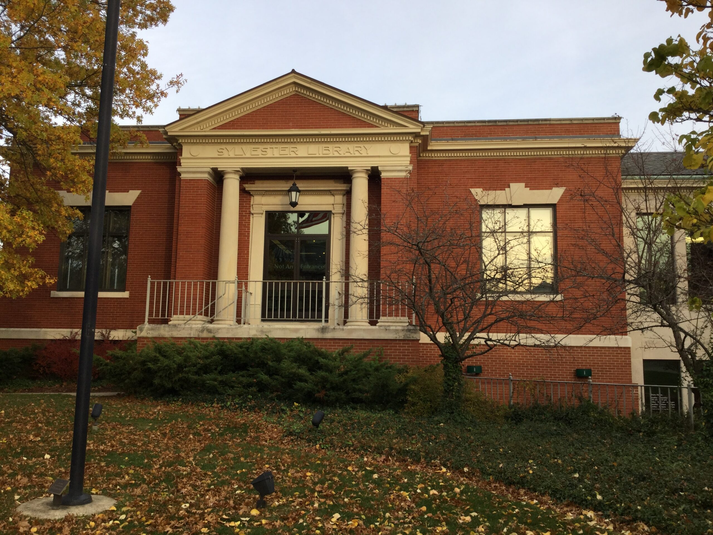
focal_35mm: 31
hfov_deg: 58.4
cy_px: 268
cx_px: 356
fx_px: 639
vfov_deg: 45.4
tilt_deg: +7.4
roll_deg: -0.8
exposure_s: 1/159
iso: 25
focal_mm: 3.3
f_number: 2.4
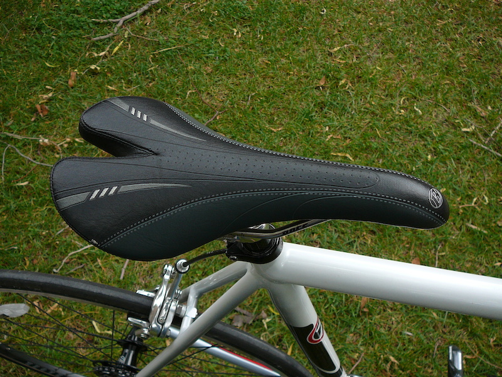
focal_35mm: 35
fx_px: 508
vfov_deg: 40.7
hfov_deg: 52.6
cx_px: 251
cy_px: 188
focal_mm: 5.2
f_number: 2.8
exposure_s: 1/200
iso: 80
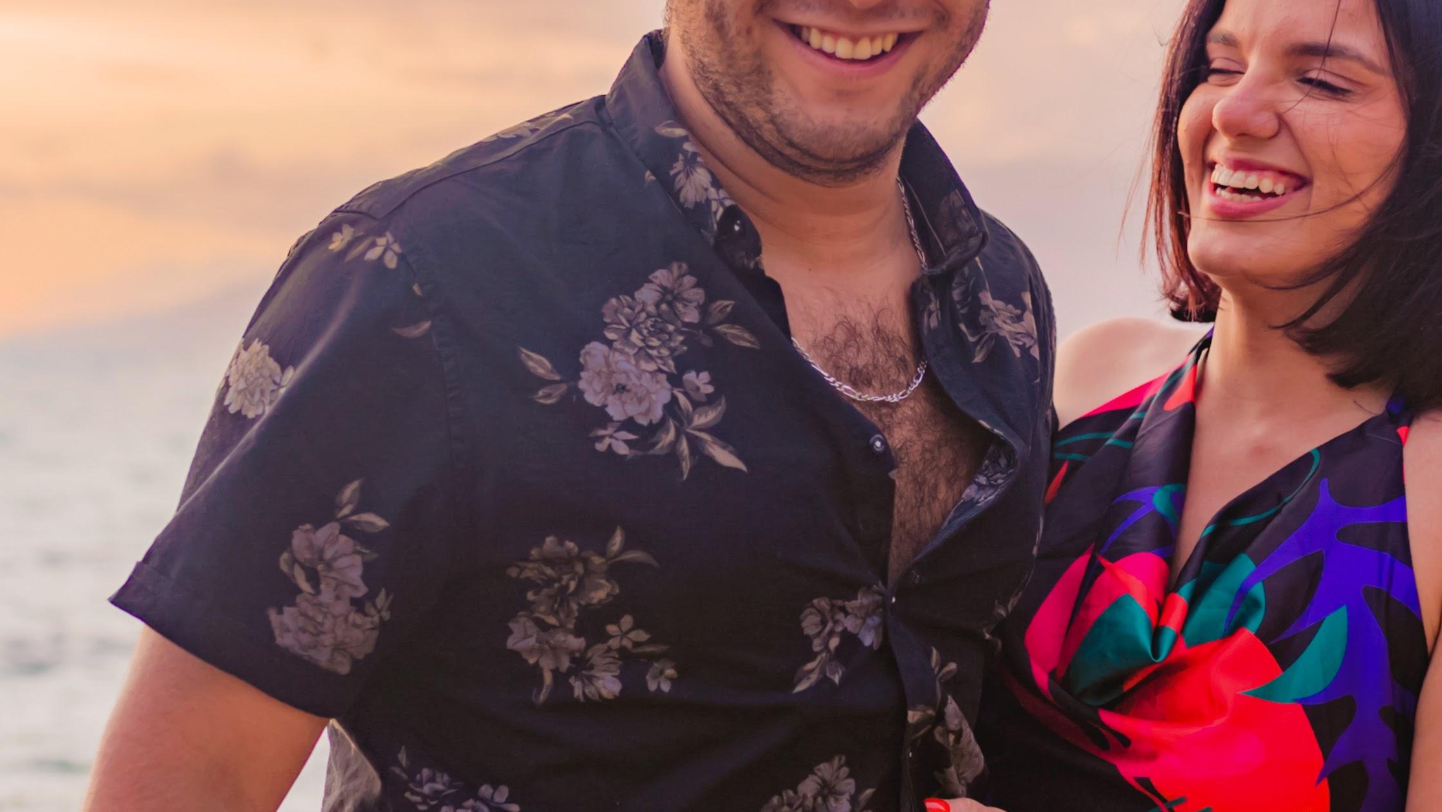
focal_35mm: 96
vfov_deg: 12.6
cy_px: 637
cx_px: 820
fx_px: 3671
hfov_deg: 22.2
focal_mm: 35
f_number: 2.2
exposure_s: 1/400
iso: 100
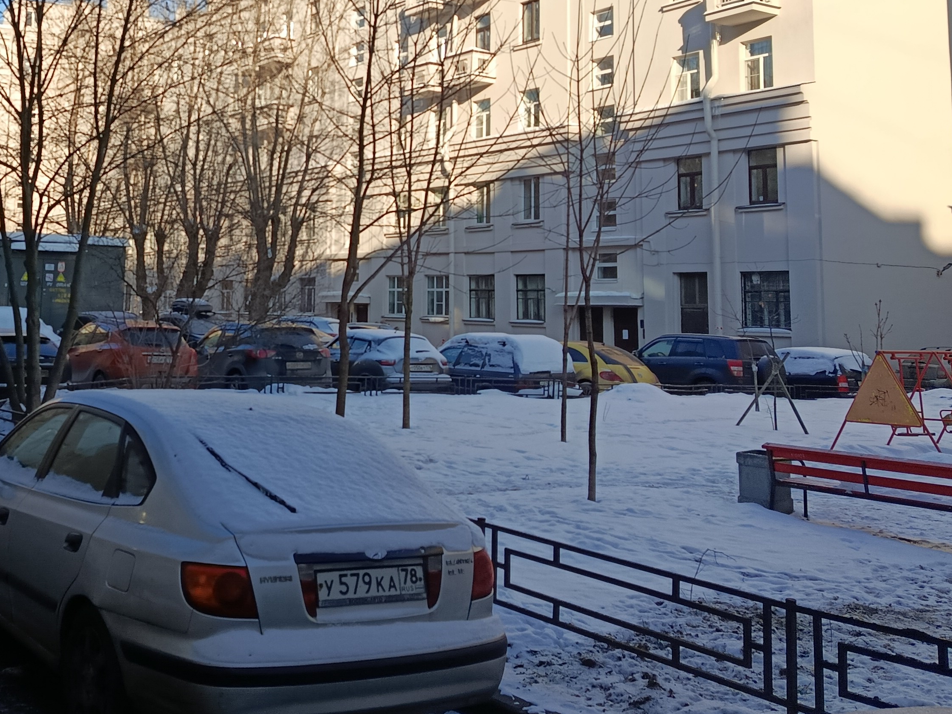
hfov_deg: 42.9
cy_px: 165
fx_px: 1182
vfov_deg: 32.8
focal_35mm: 43
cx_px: 272
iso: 50
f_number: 1.7
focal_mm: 5.24
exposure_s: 1/377
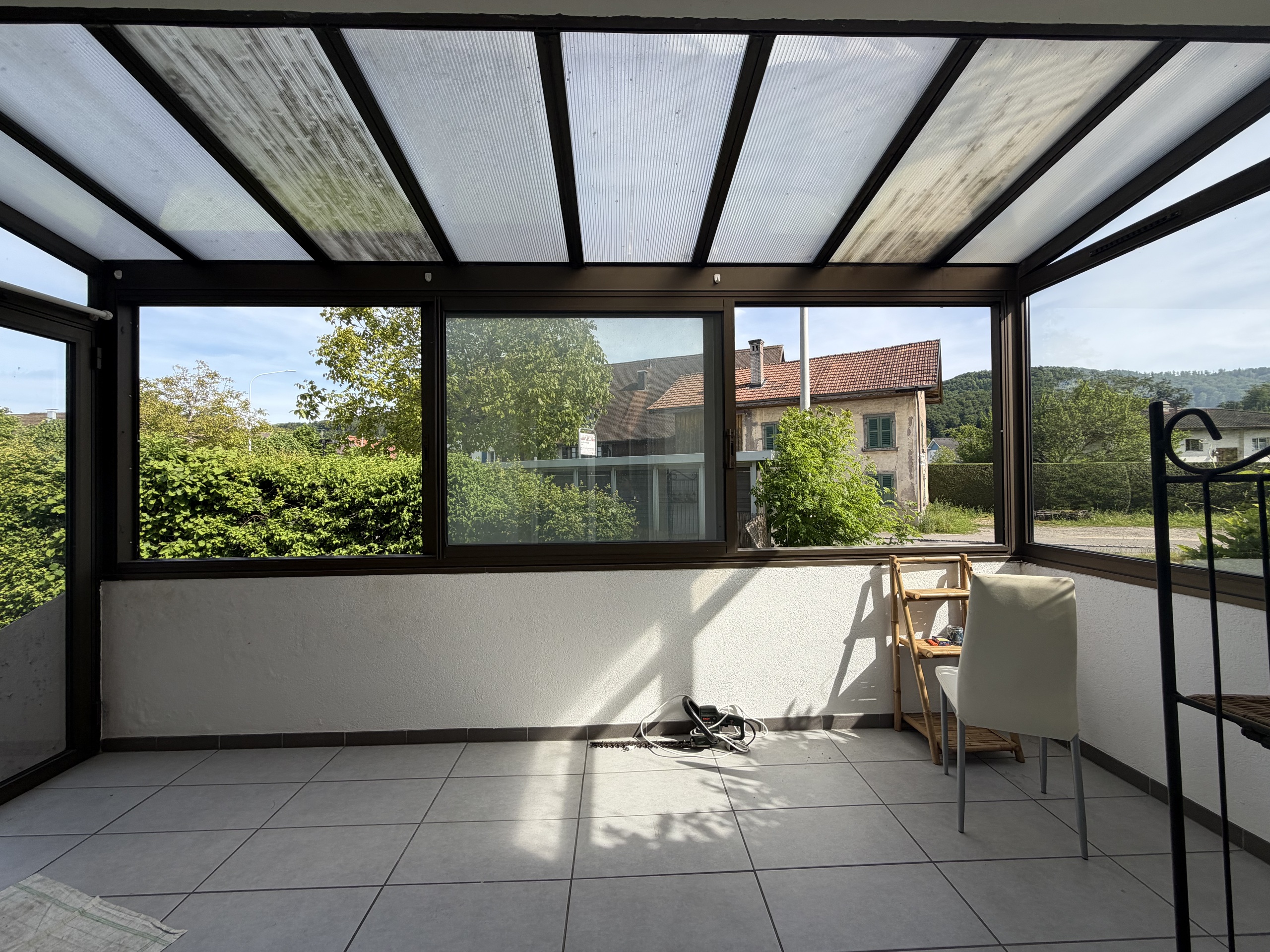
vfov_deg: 85.7
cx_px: 635
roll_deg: +1.2
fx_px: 514
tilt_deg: +0.5
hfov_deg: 102.1
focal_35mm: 14
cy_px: 476
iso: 32
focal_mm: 2.22
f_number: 2.2
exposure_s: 1/770
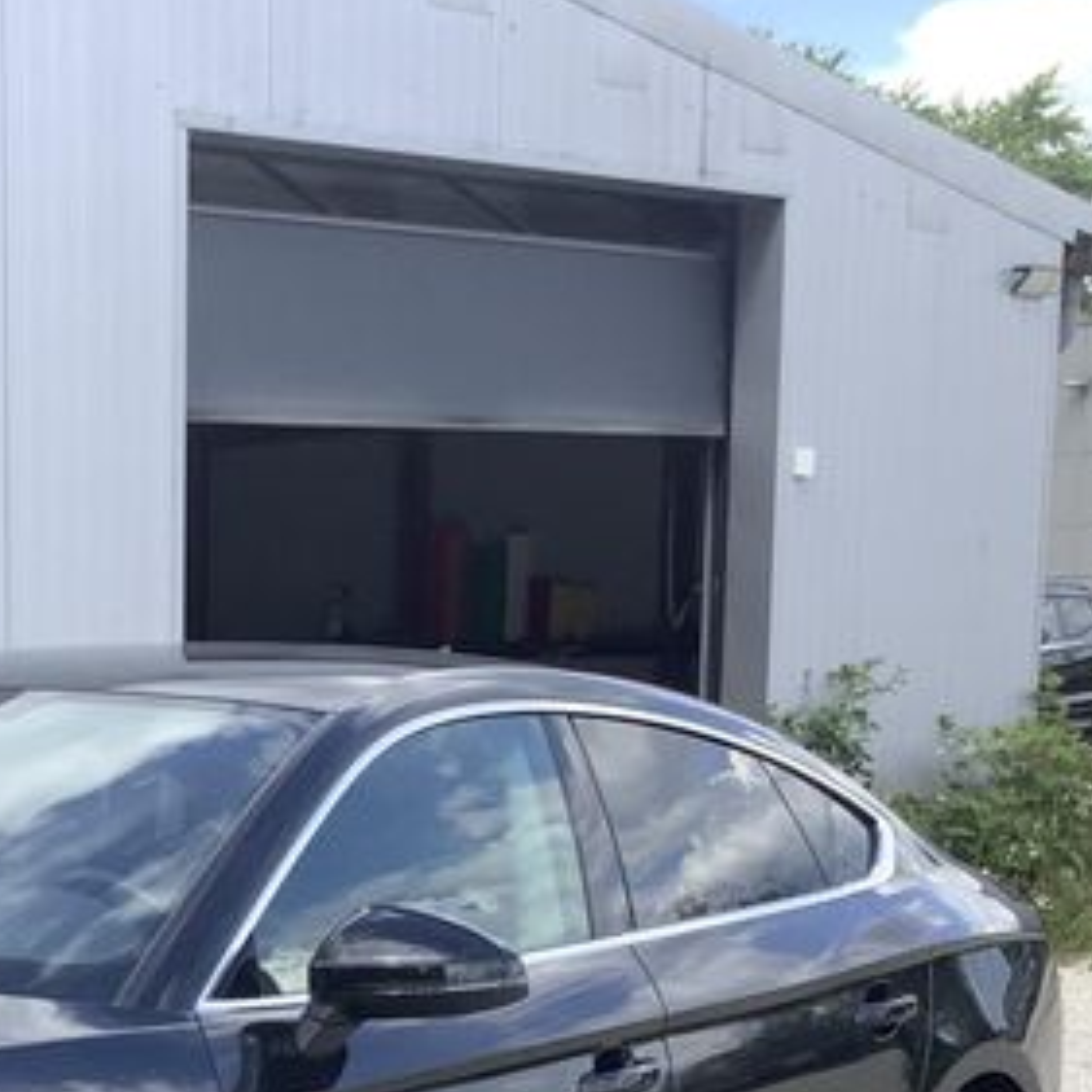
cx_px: -249
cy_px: 1146
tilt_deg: -13.1
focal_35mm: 78
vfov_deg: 21.3
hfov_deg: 20.6
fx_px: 2784
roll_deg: -0.1
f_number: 2.4
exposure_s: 1/574
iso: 25
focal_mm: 3.3
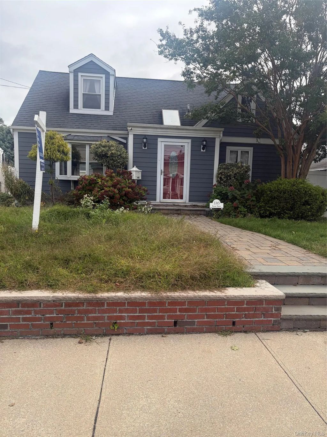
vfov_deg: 67.3
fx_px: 327
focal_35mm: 26
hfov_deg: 53.1
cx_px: 164
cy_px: 218
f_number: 1.6
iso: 64
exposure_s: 1/2538
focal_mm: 5.96
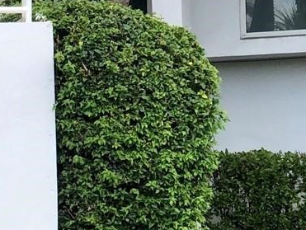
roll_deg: +1.5
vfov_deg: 6.6
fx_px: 1982
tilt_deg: +1.0
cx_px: -202
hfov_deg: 8.6
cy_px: 170
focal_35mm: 224
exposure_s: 1/153
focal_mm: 6
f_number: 2.4
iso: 16
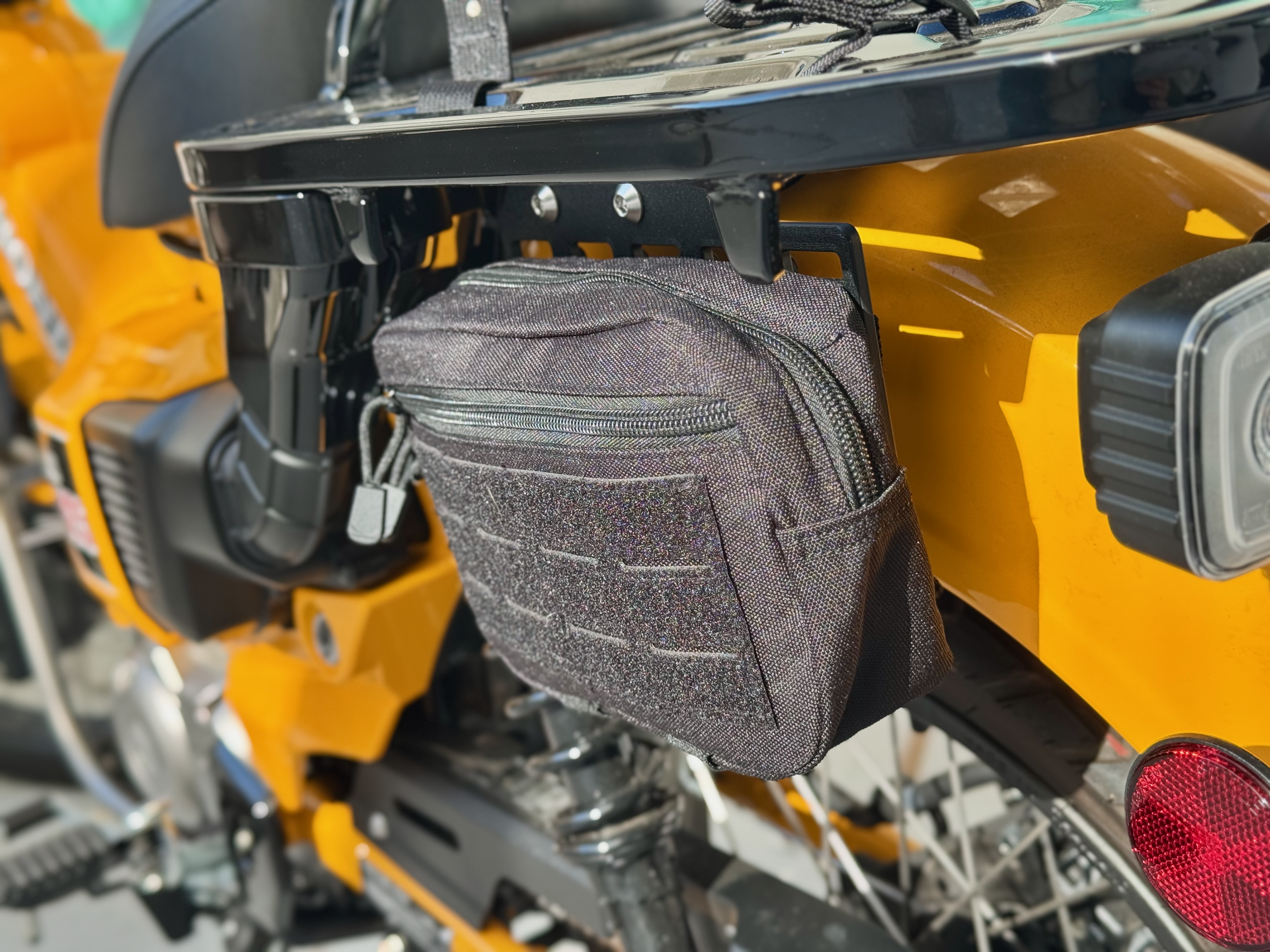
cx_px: 635
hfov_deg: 39.7
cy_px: 476
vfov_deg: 30.3
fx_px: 1761
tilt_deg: -8.5
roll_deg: -3.3
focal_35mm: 48
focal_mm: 6.76
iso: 64
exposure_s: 1/260
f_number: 1.78
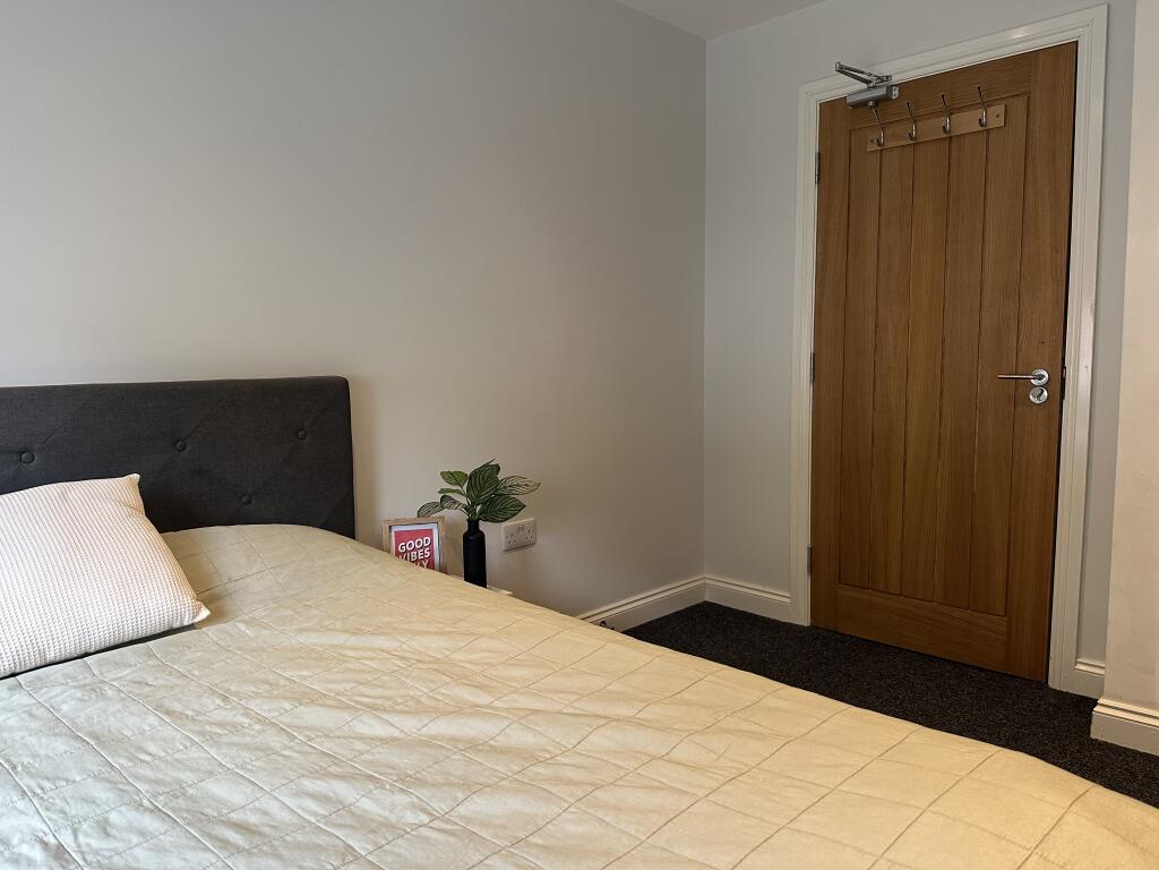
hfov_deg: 71.6
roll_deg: +1.0
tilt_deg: -5.2
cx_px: 580
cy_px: 435
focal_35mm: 24
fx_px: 804
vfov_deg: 56.8
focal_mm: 6.86
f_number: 1.78
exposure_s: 1/100
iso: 200
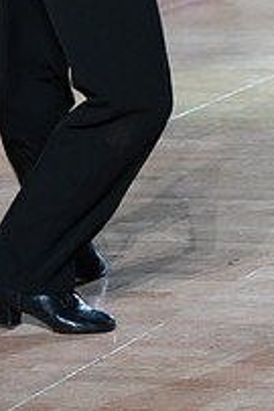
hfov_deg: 4.6
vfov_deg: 6.8
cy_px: -150
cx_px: 275
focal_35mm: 300
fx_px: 3431
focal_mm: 105
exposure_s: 1/320
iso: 3200
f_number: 4
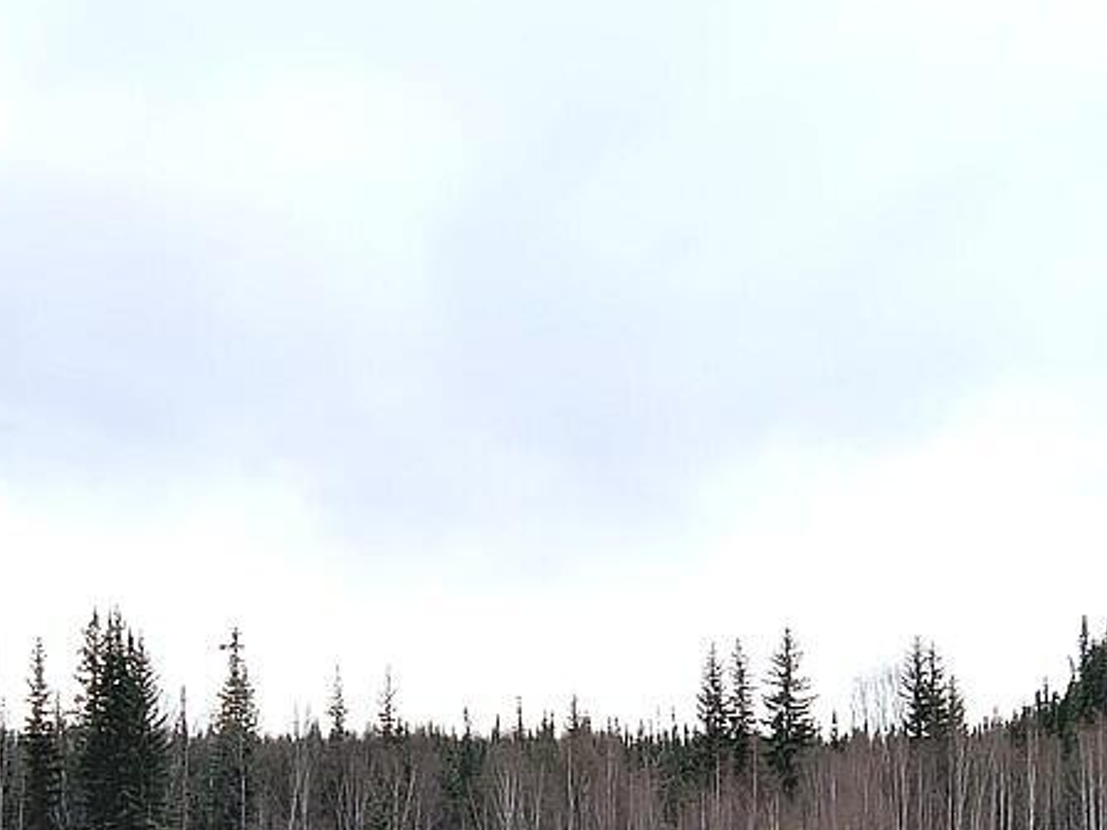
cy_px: 877
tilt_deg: +4.8
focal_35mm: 117
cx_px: 462
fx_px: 3742
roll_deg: -1.1
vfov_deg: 12.5
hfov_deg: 16.8
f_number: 2.4
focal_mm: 6
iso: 16
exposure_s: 1/1332
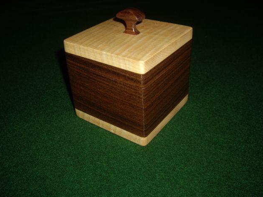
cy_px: 98
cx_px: 133
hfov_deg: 47.9
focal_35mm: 39
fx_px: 296
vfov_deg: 36.8
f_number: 5.6
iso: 50
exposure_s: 1/40
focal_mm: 7.9
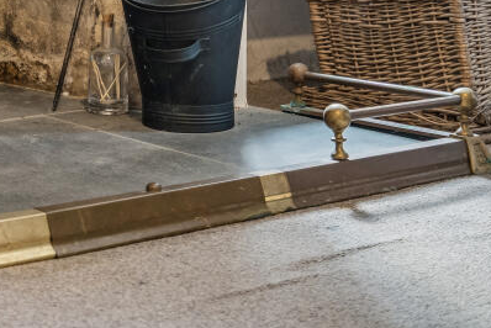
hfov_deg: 21.5
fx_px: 1228
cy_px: -87
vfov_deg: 14.6
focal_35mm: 90
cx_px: -46
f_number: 4
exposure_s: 1/20
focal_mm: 35
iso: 400
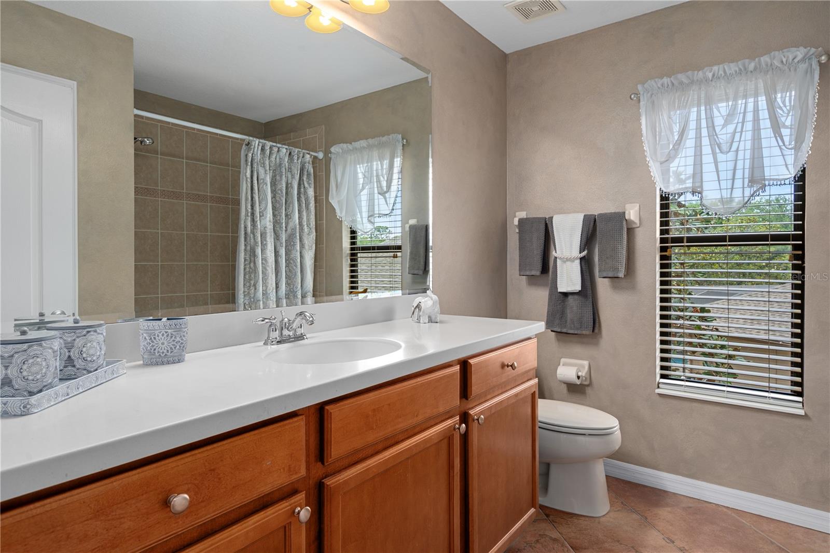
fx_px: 461
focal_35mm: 20
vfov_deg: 61.9
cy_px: 276
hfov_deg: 84.0
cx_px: 415
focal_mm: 20
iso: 320
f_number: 9
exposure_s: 1/4
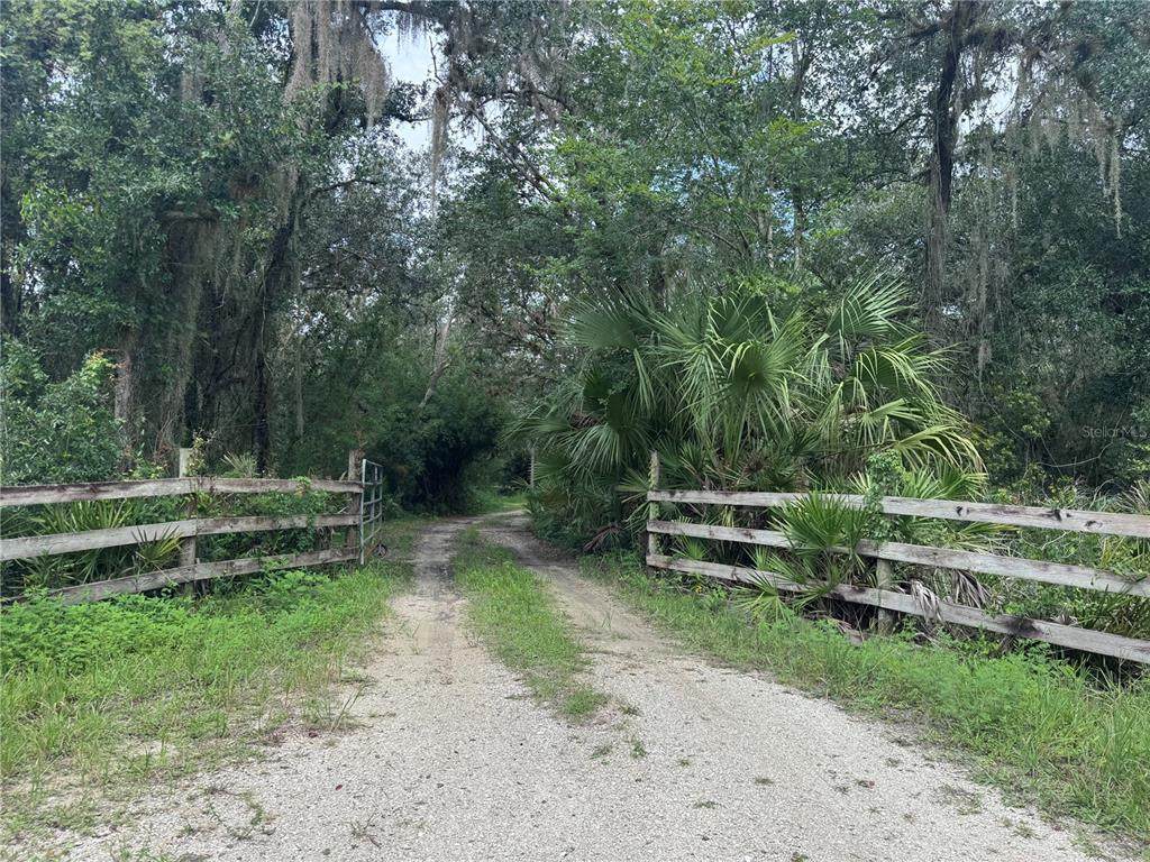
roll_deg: -1.5
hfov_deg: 71.6
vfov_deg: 56.8
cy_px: 431
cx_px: 575
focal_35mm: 24
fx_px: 797
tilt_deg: +3.7
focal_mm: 6.76
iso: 80
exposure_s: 1/1285
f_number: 1.78
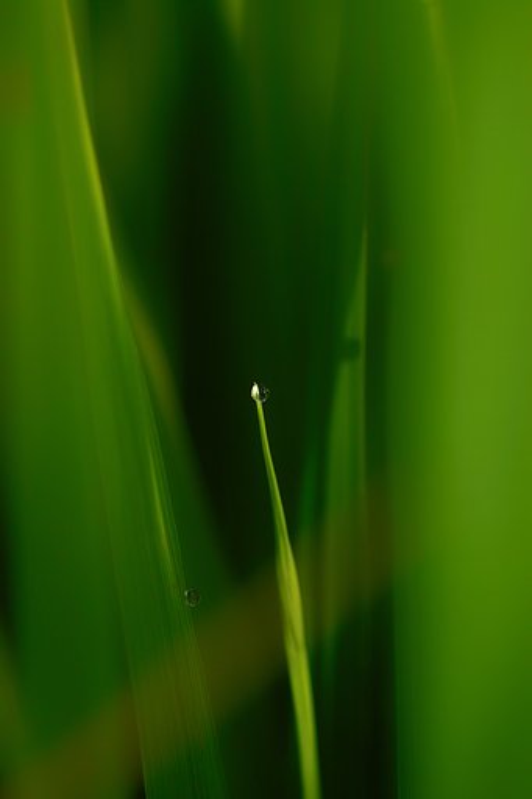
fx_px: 3970
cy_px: 400
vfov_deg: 11.5
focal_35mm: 179
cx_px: 266
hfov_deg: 7.7
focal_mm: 105
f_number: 2.8
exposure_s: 1/500
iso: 100
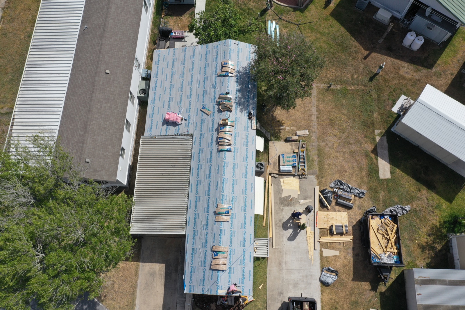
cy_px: 155
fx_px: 362
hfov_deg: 65.5
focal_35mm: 28
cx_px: 232
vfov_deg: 46.4
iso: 100
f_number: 6.3
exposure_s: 1/640
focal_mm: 10.26
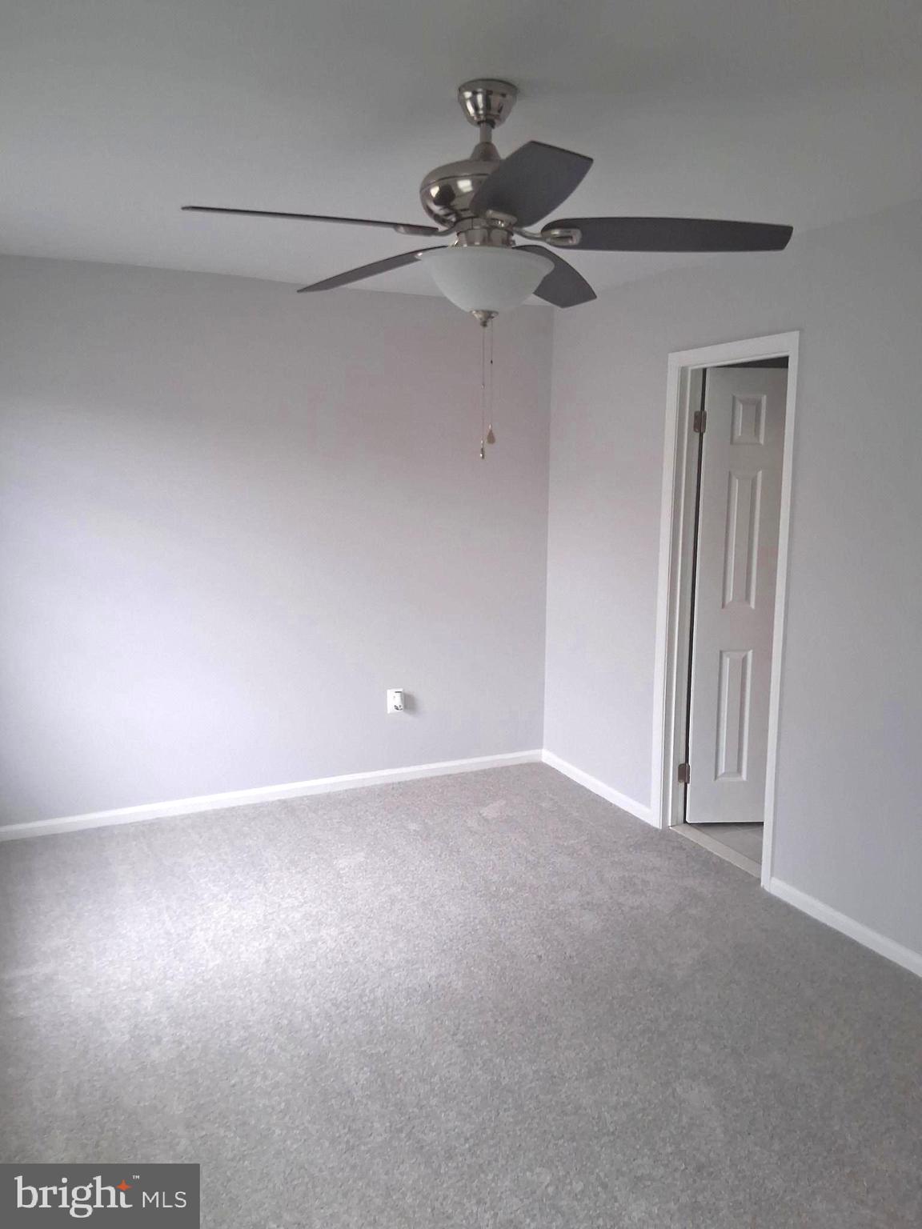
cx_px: 461
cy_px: 614
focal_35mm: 26
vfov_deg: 67.3
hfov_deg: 53.1
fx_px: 923
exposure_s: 1/120
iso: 400
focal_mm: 3.98
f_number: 1.8
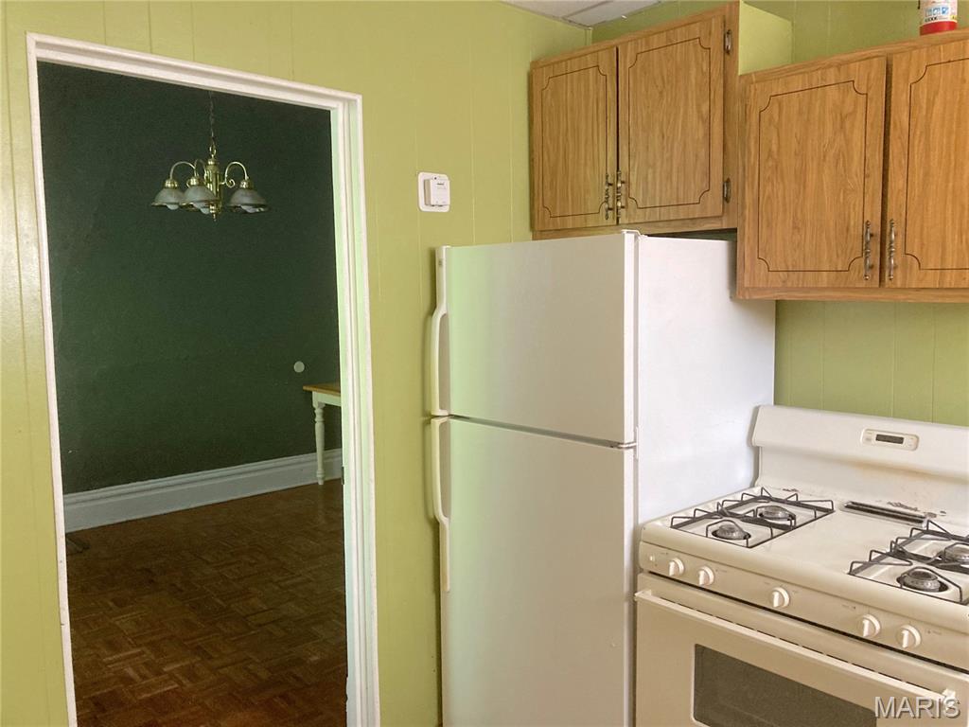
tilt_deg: -4.4
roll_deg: -0.3
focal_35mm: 28
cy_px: 364
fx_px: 784
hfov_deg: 63.4
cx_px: 484
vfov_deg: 49.7
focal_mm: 3.99
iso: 400
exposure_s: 1/31
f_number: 1.8
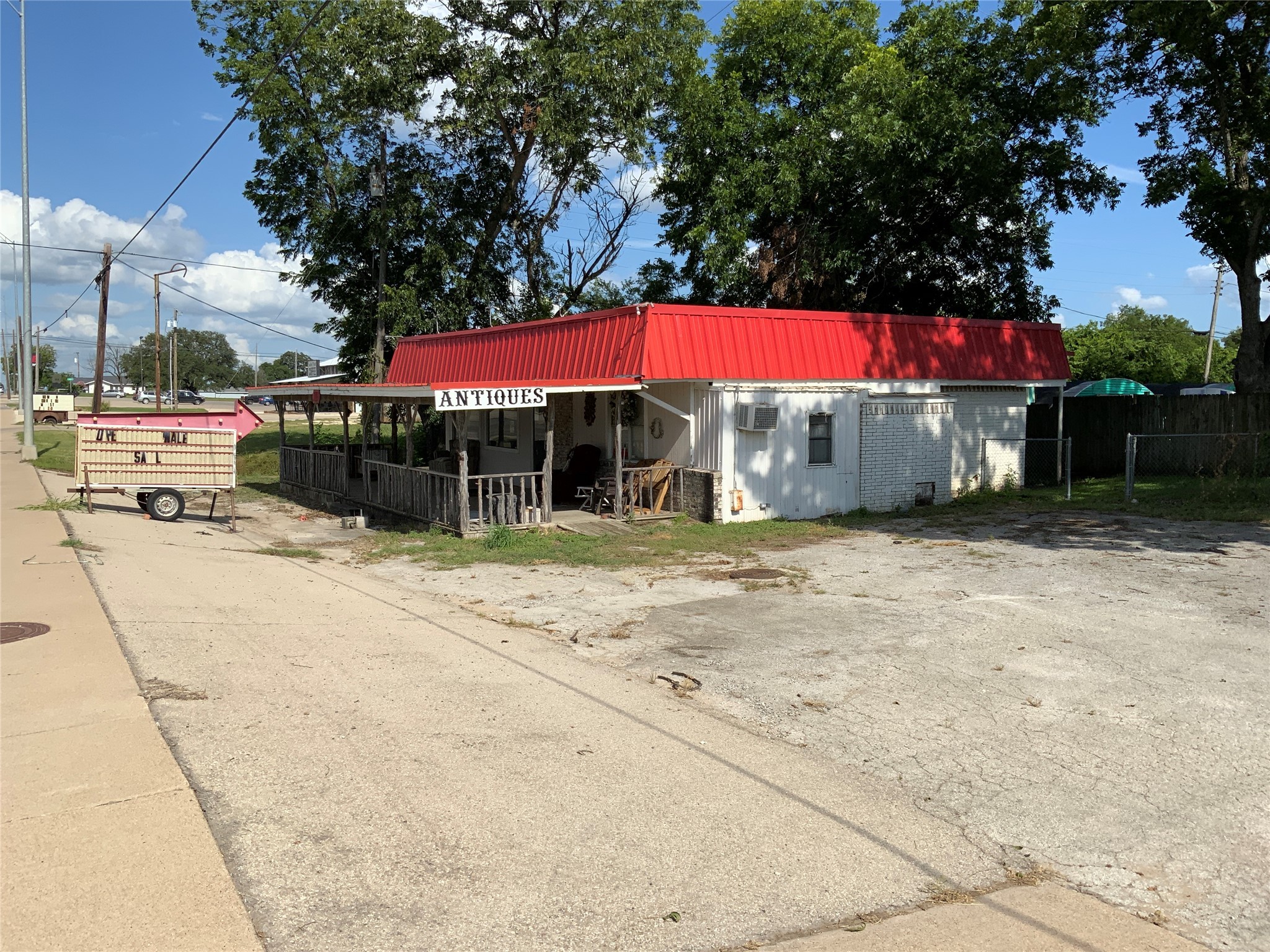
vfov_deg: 48.2
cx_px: 635
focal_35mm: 29
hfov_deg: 61.7
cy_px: 476
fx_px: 1064
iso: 20
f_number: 1.8
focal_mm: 3
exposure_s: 1/2801
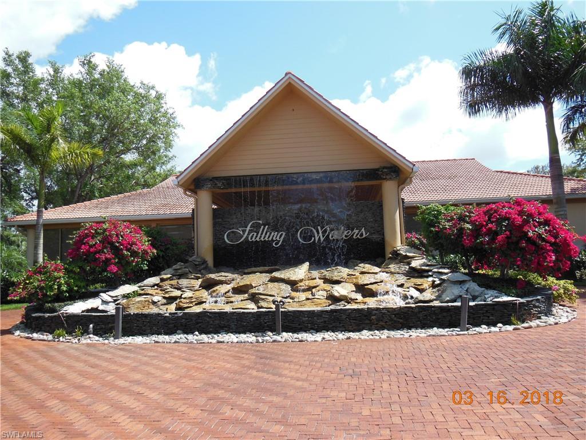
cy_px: 220
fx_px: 491
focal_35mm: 29
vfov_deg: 48.2
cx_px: 293
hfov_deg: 61.7
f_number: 3.7
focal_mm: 5.2
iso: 125
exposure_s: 1/640
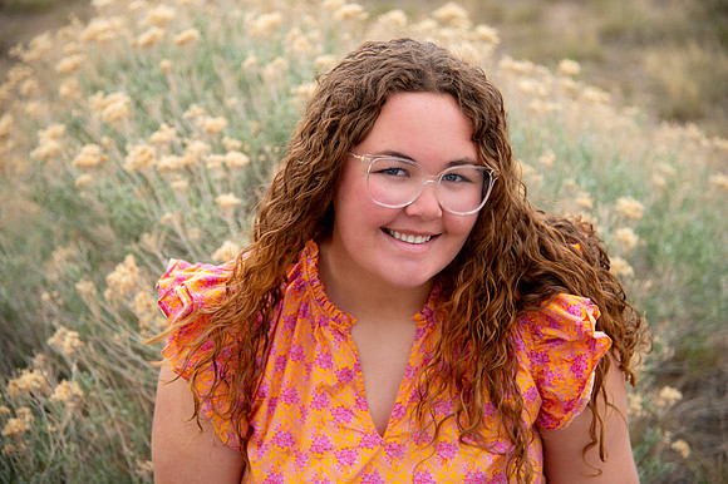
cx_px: 364
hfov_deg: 30.5
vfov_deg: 20.6
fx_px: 1334
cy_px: 242
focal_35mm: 66
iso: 200
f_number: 4
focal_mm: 66
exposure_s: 1/160
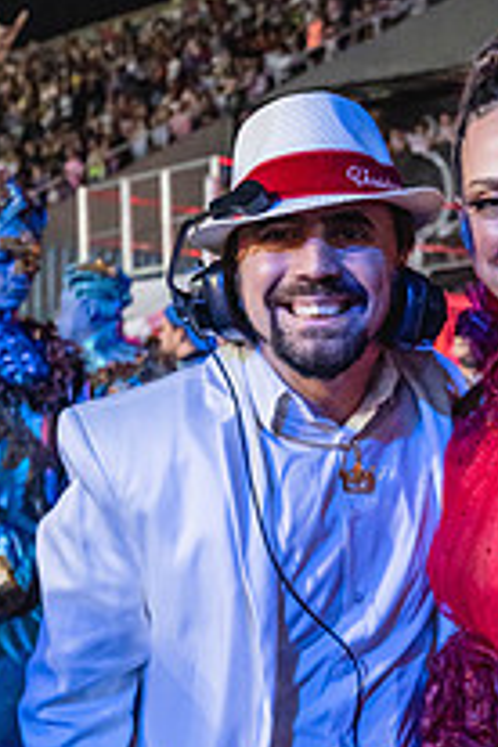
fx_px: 1307
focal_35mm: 63
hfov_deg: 20.9
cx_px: 485
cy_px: 484
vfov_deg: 31.7
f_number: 4
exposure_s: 1/250
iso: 6400
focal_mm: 29
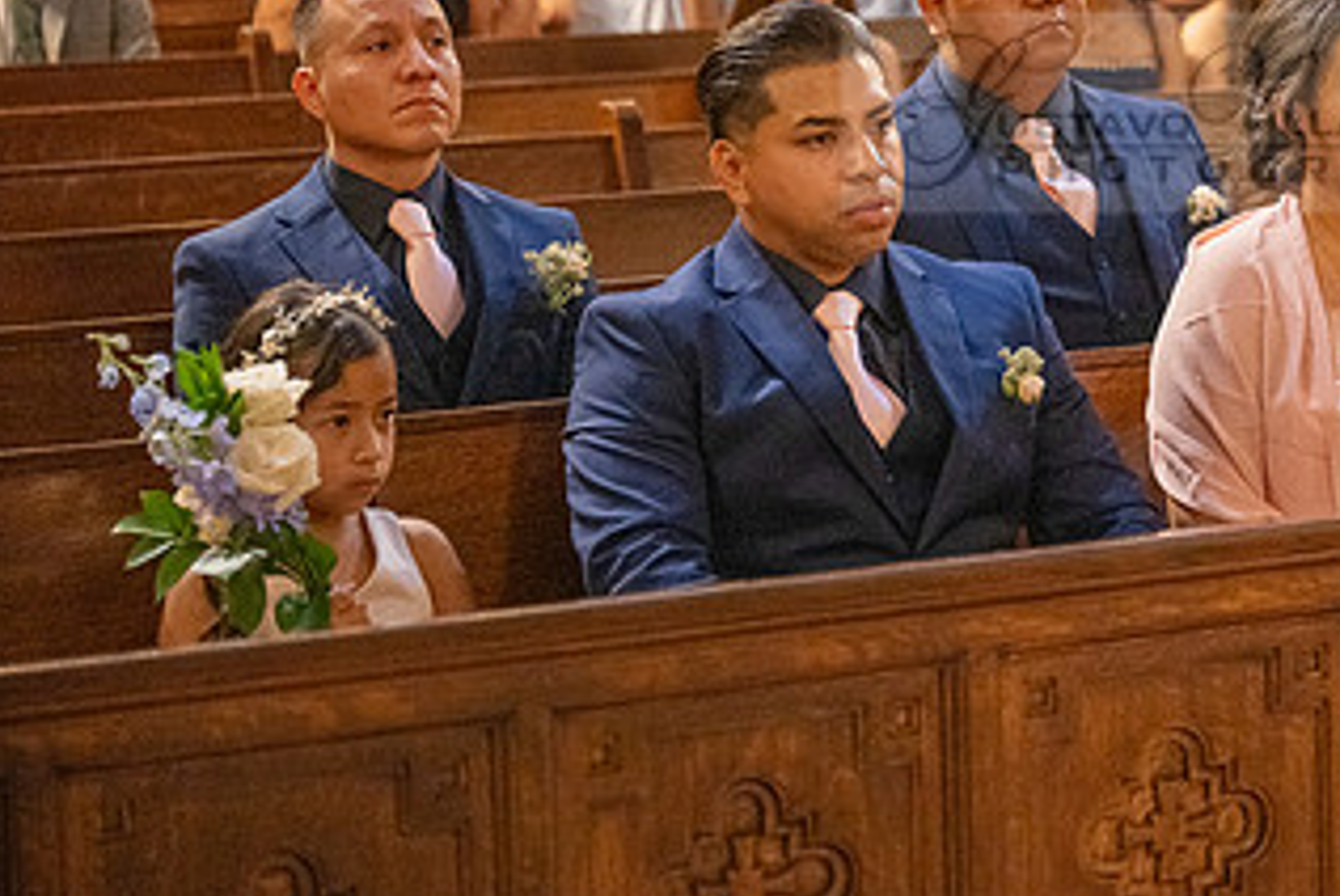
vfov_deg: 10.7
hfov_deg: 15.8
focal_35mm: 128
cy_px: 112
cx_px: 1209
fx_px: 4769
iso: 2000
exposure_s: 1/200
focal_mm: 70
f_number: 2.8
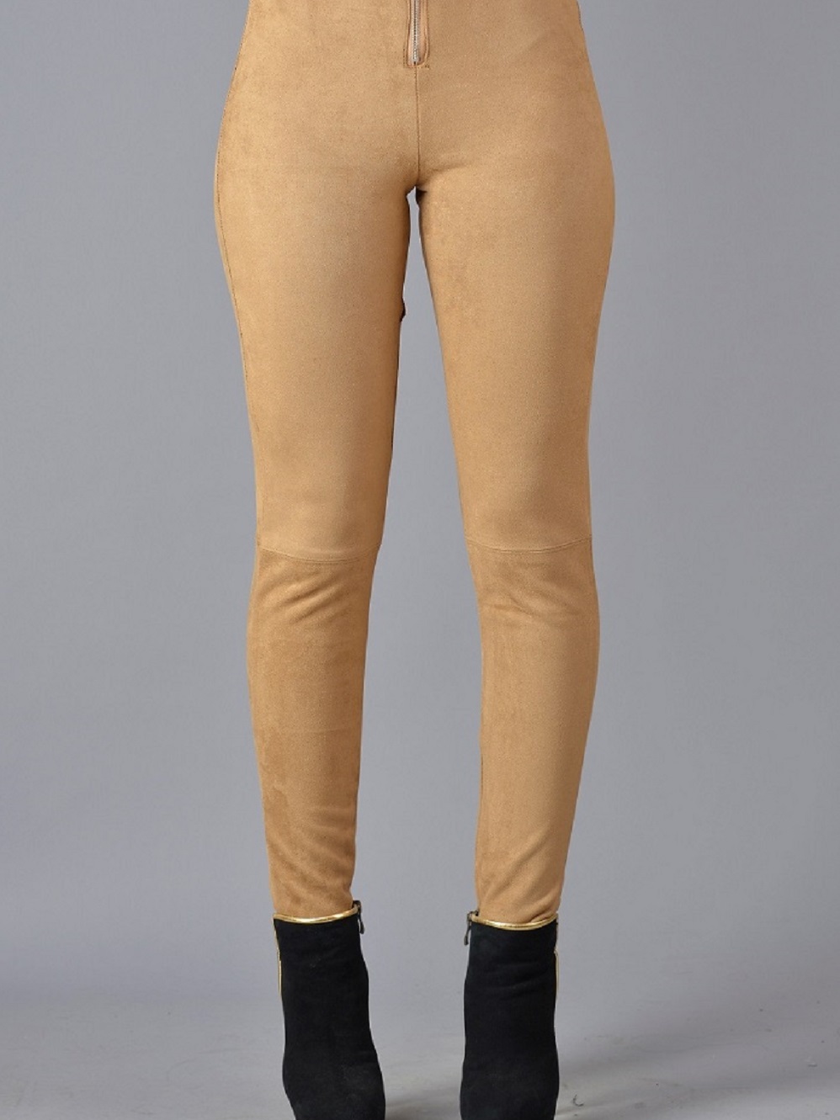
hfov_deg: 14.4
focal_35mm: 103
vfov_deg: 19.1
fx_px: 3333
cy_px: 537
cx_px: 420
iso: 100
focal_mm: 95
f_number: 8
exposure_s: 1/160
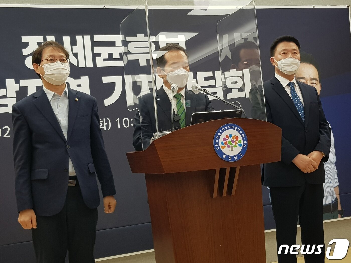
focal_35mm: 26
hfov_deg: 67.3
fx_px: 264
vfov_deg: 53.1
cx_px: 176
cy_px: 132
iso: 50
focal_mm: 4.2
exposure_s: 1/120
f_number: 1.7
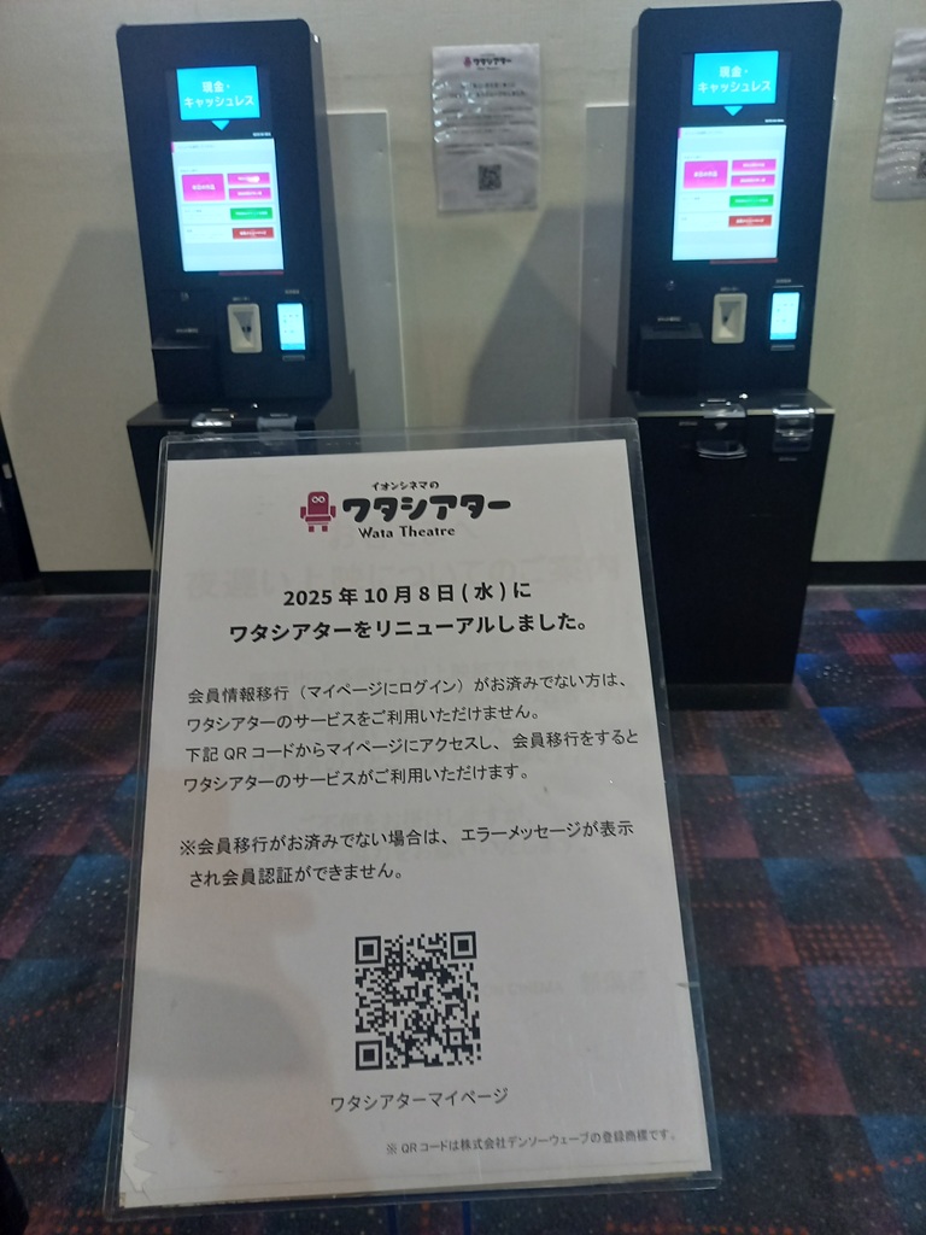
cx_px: 463
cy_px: 618
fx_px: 892
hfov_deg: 54.9
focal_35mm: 25
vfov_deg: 69.4
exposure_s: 1/33
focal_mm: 4.65
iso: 400
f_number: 1.8
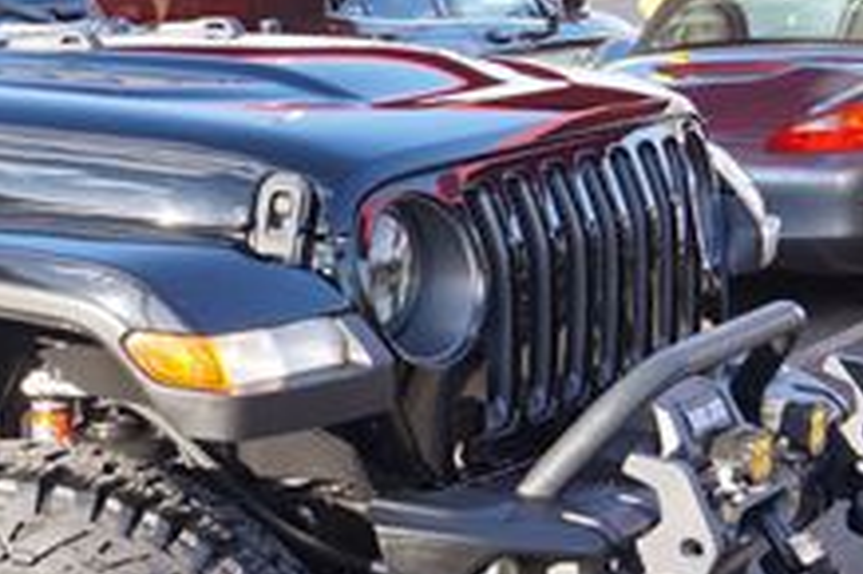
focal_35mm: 92
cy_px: 416
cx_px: -261
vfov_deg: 14.7
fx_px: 2215
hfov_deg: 20.2
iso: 100
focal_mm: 21
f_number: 6.3
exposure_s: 1/80
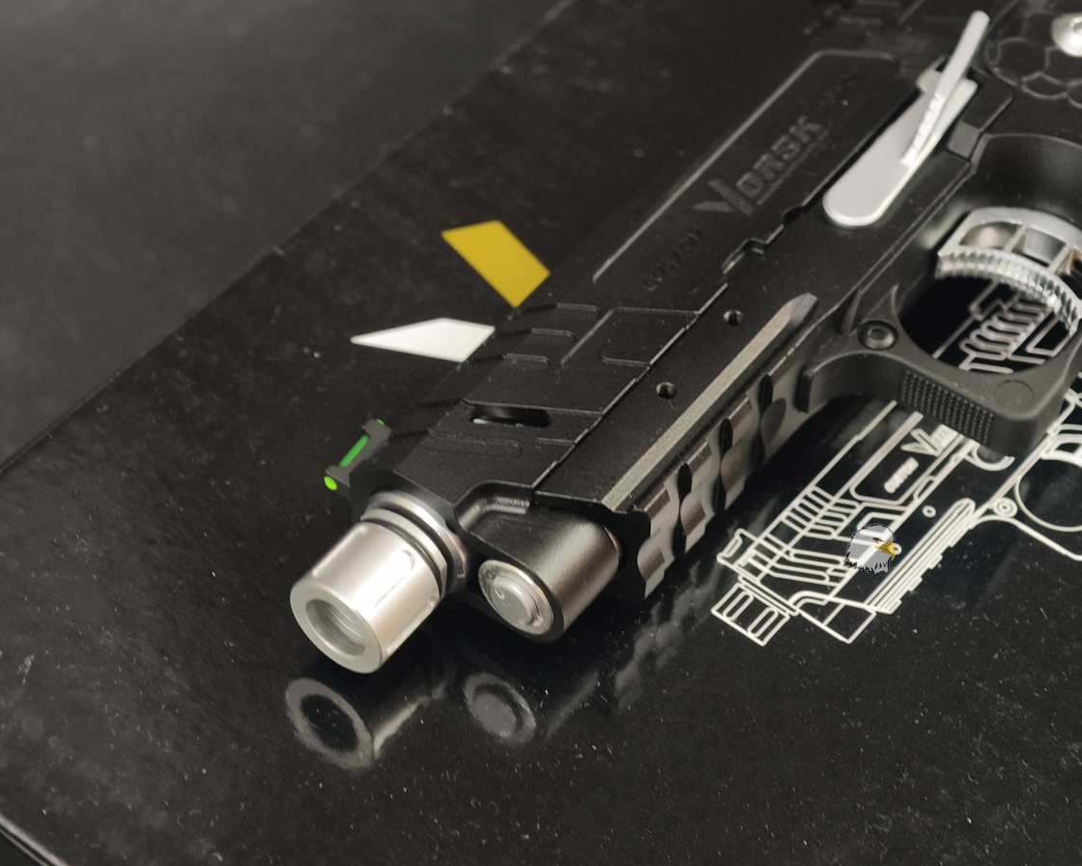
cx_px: 509
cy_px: 434
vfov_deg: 17.3
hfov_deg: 21.5
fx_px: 2850
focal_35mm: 89
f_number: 2.67
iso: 890
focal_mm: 22.48
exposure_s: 1/10.9
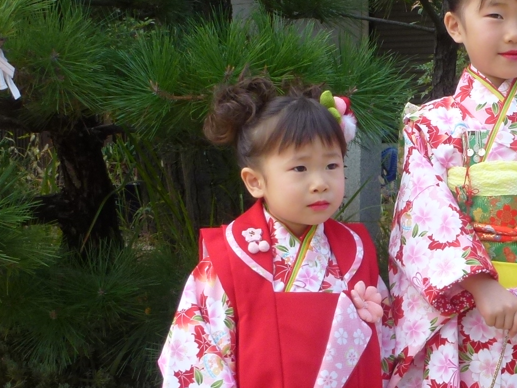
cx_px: 450
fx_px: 1285
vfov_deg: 17.1
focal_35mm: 86
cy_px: 275
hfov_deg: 22.3
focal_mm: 5.9
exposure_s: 1/125
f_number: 4
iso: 100
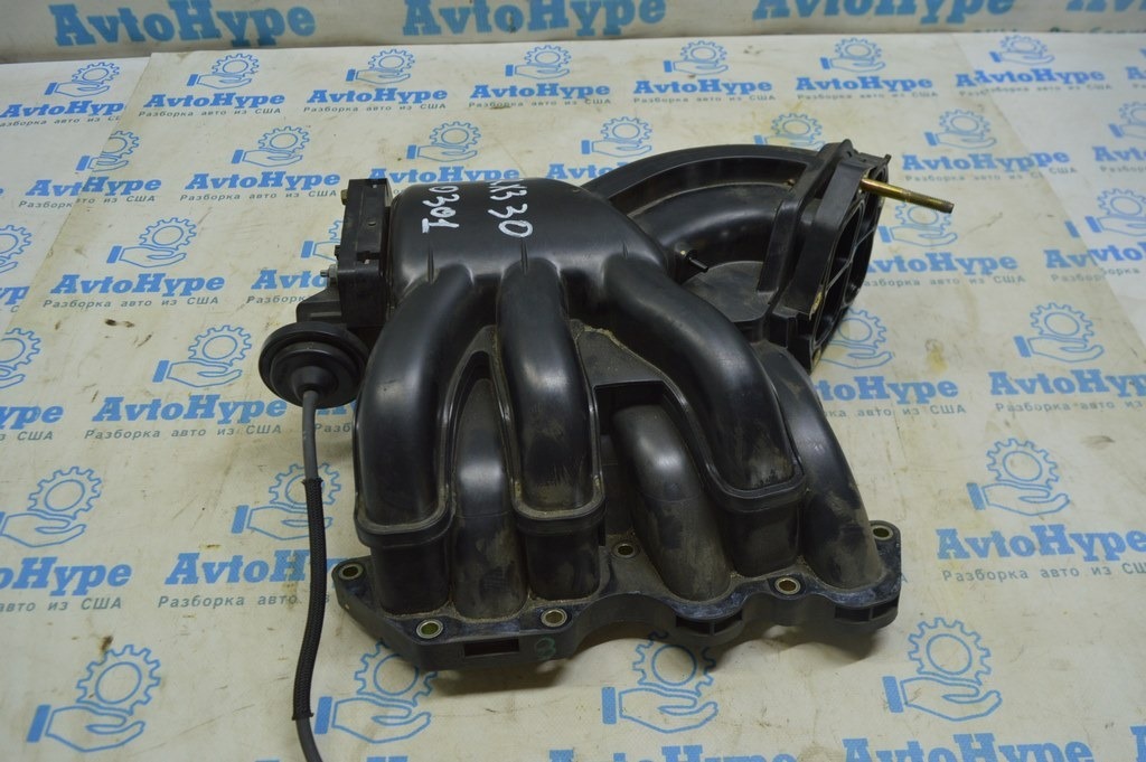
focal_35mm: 30
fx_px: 954
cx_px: 573
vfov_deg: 43.5
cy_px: 381
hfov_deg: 62.0
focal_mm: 20
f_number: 5.6
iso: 400
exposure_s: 1/40
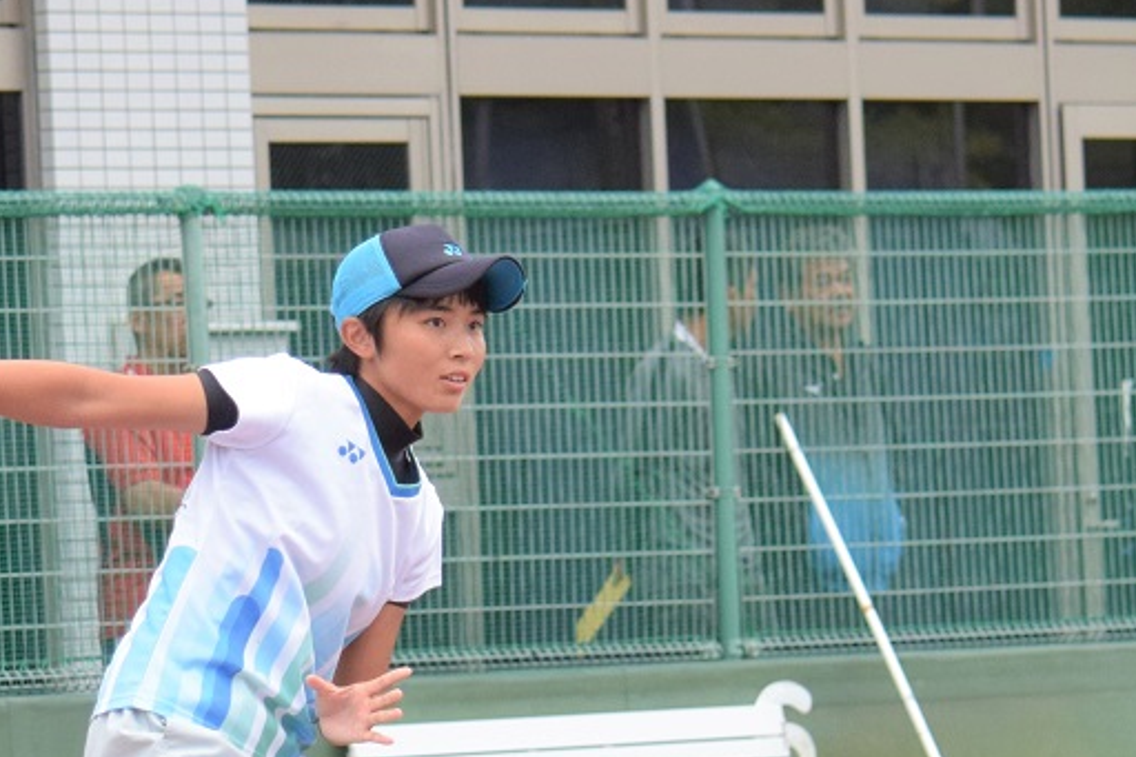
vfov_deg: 5.5
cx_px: 288
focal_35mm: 249
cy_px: 655
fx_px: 7854
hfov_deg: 8.3
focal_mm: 85
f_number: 4.5
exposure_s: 1/1600
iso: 1250
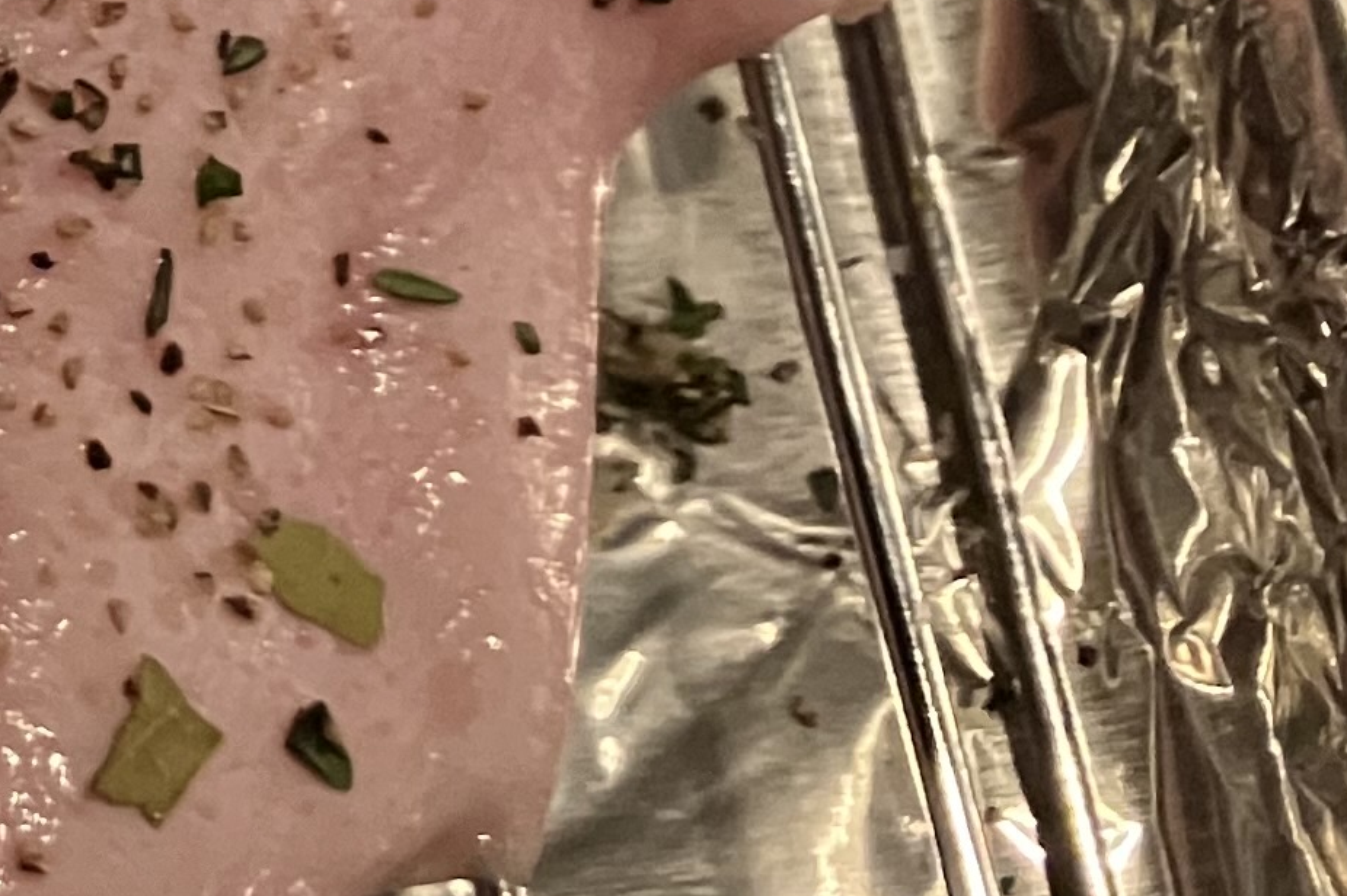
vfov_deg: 10.5
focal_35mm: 127
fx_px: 4750
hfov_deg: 13.9
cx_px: -1267
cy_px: -406
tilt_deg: -64.6
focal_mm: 3.99
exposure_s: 1/60
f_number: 1.8
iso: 320
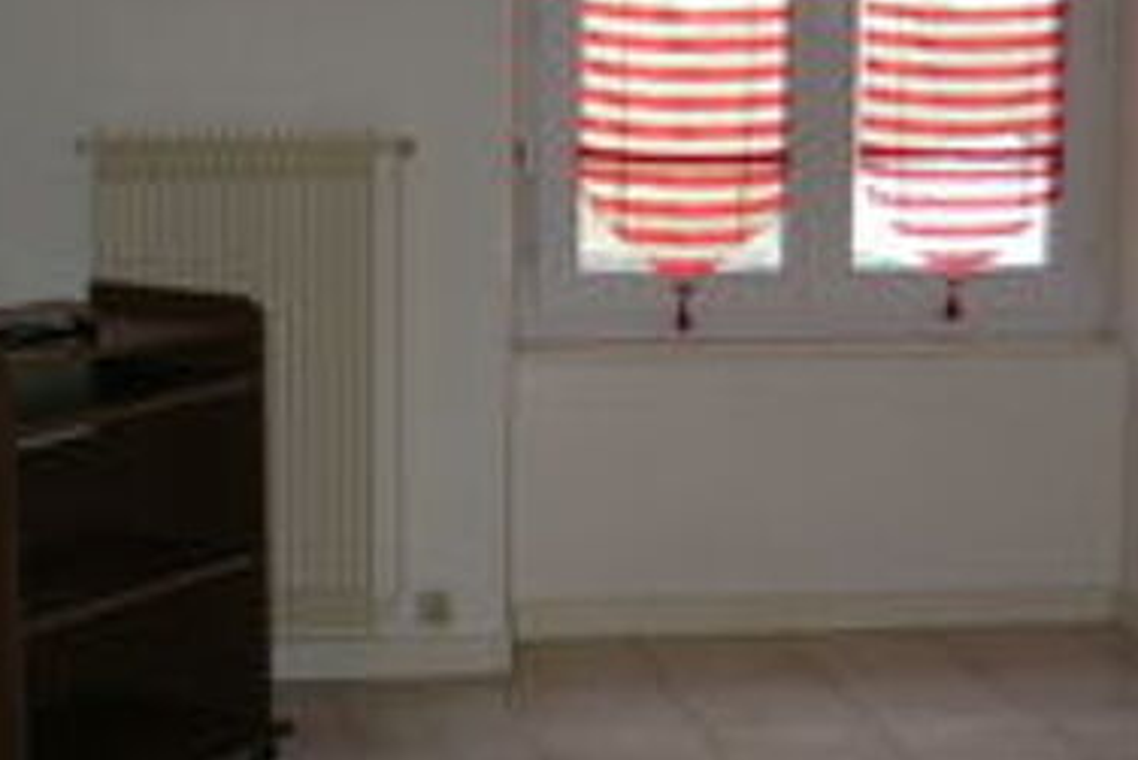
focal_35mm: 77
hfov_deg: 26.3
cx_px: 511
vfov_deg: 17.7
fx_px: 2435
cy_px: 439
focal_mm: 9.7
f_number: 3.5
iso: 74
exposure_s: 1/60.1
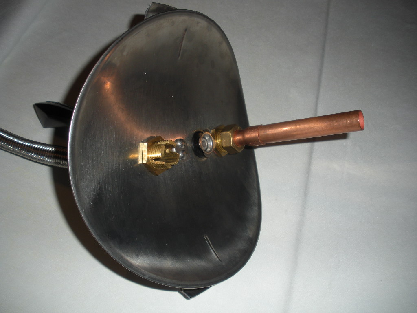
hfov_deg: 51.4
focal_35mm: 36
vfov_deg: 39.7
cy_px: 156
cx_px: 208
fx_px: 434
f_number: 3.5
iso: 64
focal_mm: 6.3
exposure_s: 1/60
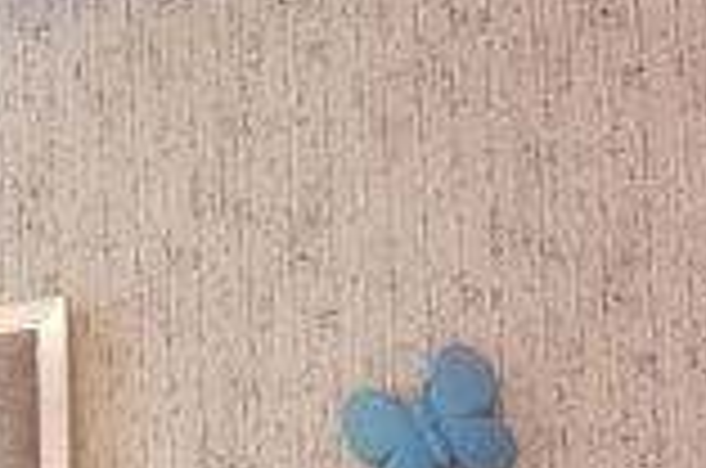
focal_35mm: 92
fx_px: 1801
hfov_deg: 18.2
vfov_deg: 13.5
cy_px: 806
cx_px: -508
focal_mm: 16
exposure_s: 1/30
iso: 200
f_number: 3.5
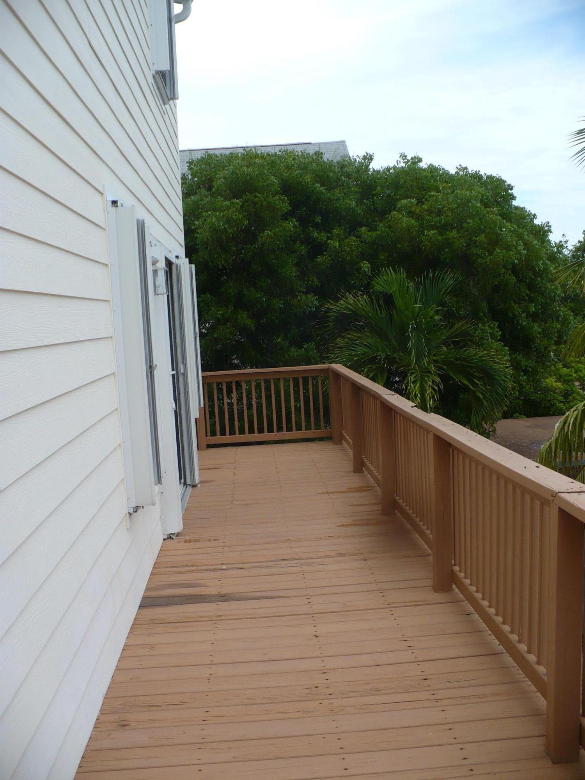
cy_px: 390
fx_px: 834
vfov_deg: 50.1
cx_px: 292
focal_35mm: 37
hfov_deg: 38.7
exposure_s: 1/160
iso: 100
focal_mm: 6.1
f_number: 8
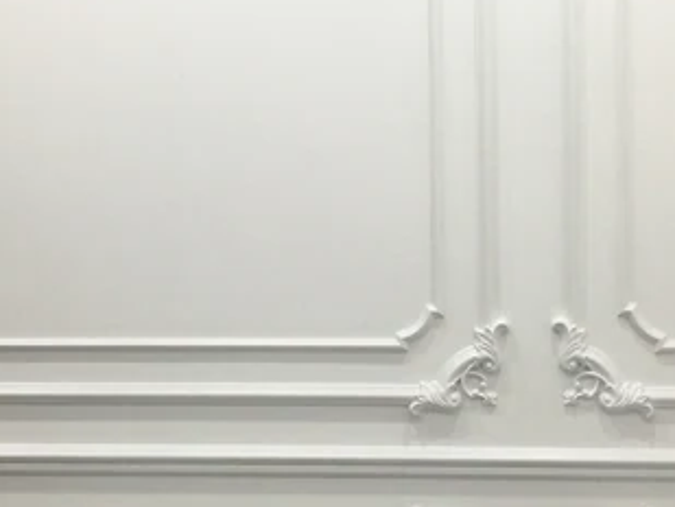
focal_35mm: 75
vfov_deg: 19.6
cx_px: 280
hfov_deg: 25.9
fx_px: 1463
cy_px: 153
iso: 40
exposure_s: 1/17
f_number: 2.2
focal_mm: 4.15
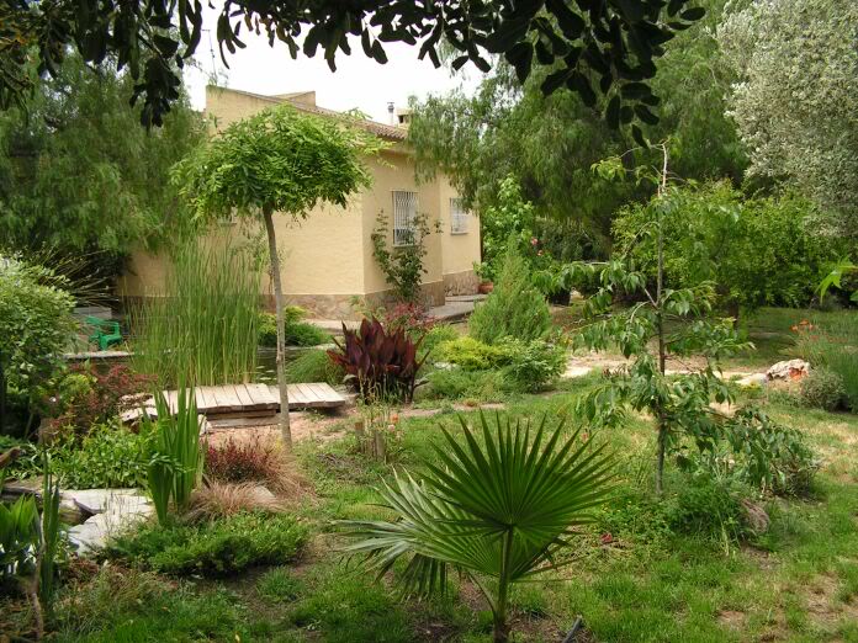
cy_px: 322
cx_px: 429
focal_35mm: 36
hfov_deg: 51.4
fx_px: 892
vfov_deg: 39.7
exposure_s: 1/400
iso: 64
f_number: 3.2
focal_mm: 6
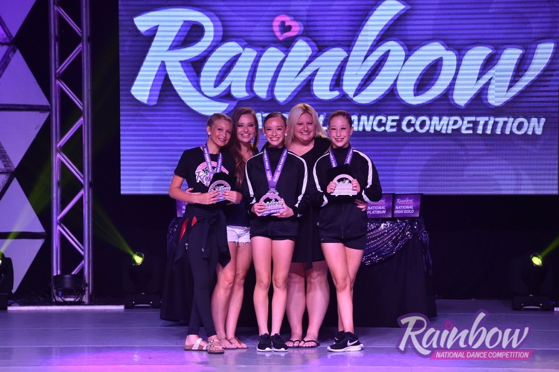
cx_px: 263
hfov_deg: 9.7
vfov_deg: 6.5
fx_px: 3290
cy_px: 193
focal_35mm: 212
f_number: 6.3
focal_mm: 200
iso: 2500
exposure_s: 1/1000
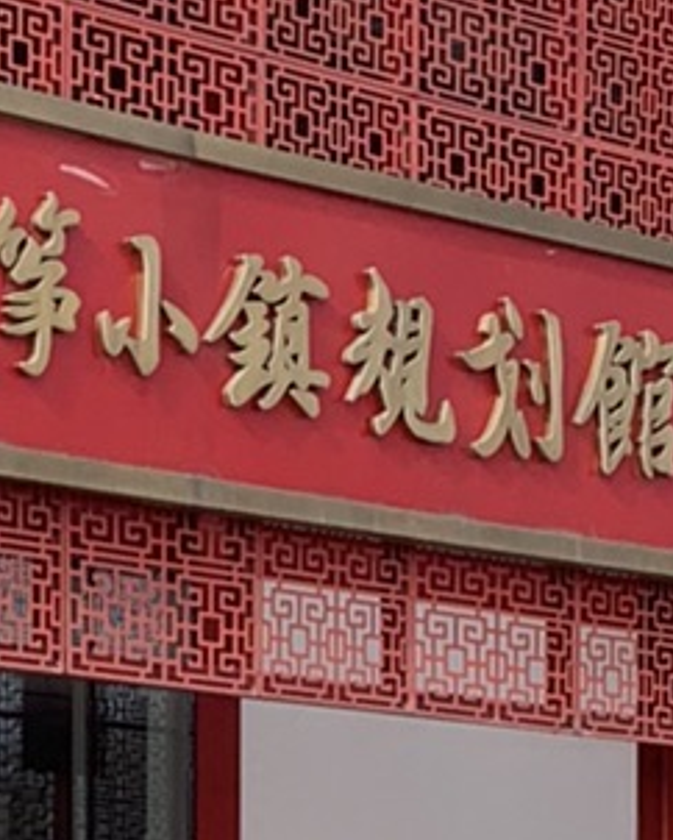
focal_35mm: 168
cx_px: 125
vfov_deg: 11.3
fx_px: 4179
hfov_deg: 9.2
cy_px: 954
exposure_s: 1/842
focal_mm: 4.25
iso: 25
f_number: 1.8
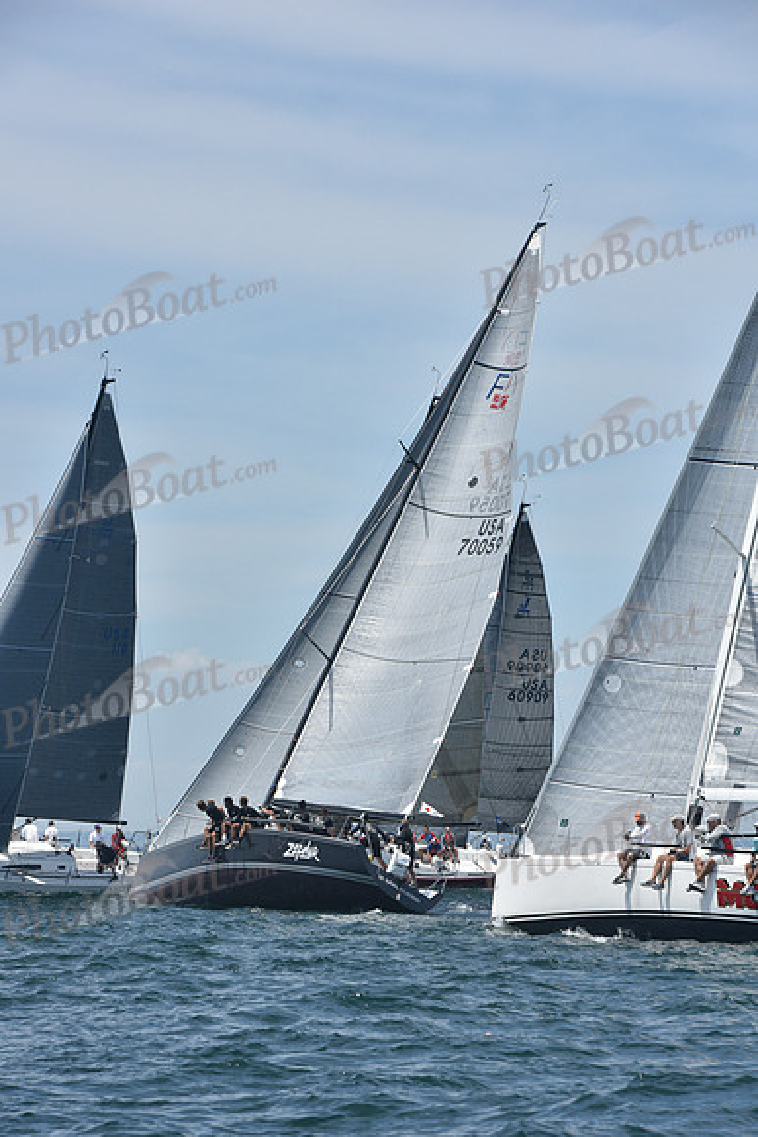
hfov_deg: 9.2
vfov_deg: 13.7
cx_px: 379
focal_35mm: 150
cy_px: 568
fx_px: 4734
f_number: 11
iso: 320
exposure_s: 1/800
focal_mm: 150
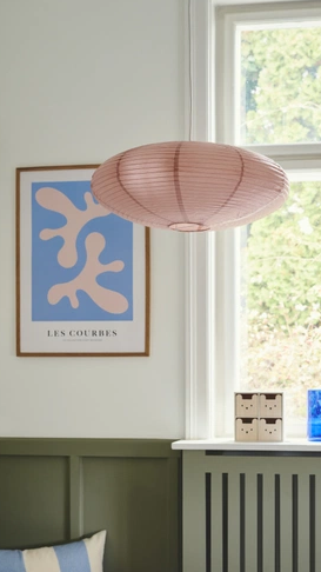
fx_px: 1045
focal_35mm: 69
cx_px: 195
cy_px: 360
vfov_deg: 30.4
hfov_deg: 17.4
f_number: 5.6
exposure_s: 1
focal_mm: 50
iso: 200
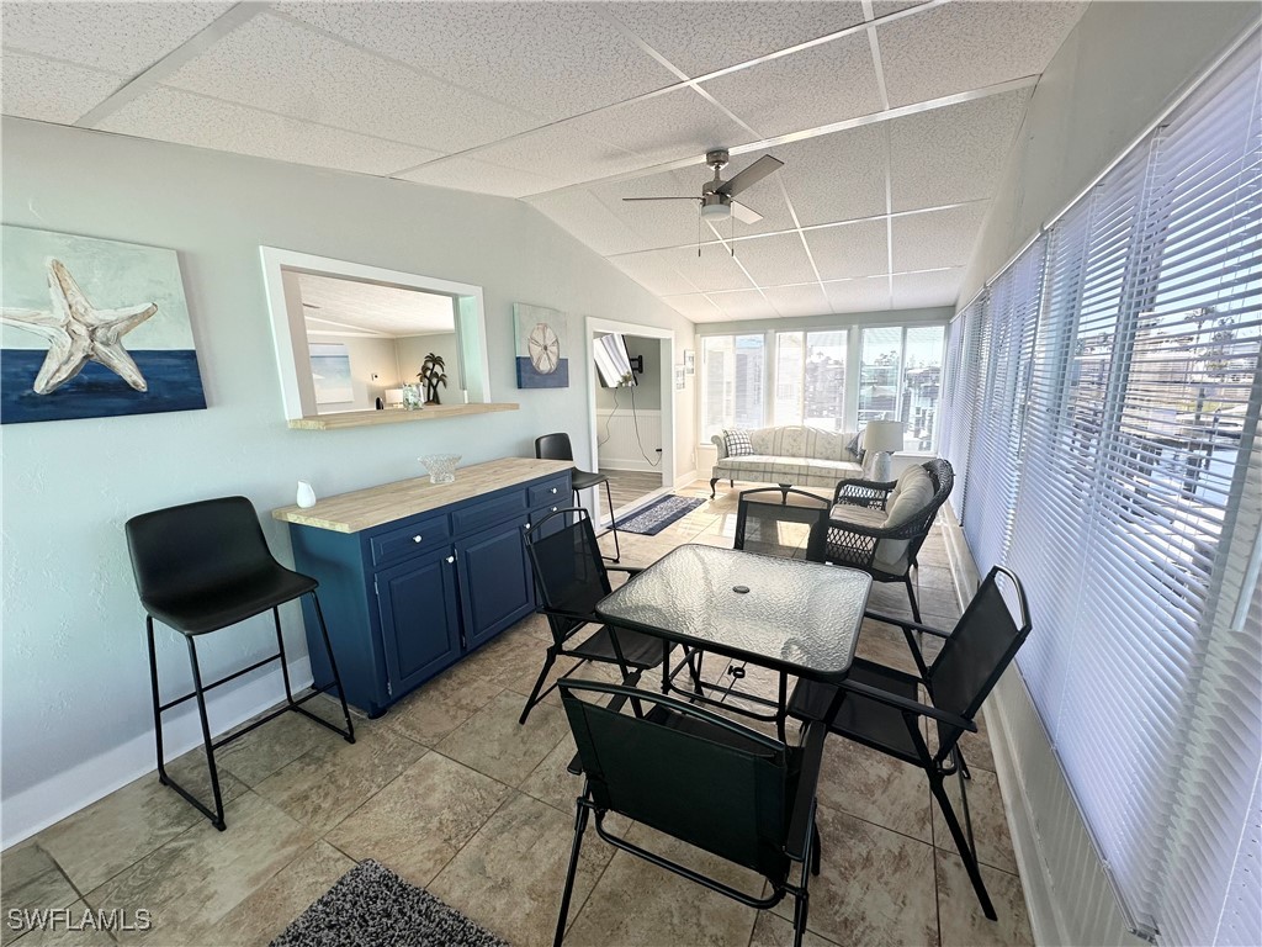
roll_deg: +1.4
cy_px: 474
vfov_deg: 85.7
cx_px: 631
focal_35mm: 14
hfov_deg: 102.1
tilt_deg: -10.3
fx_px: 510
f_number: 2.2
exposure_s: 1/99
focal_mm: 2.22
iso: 50
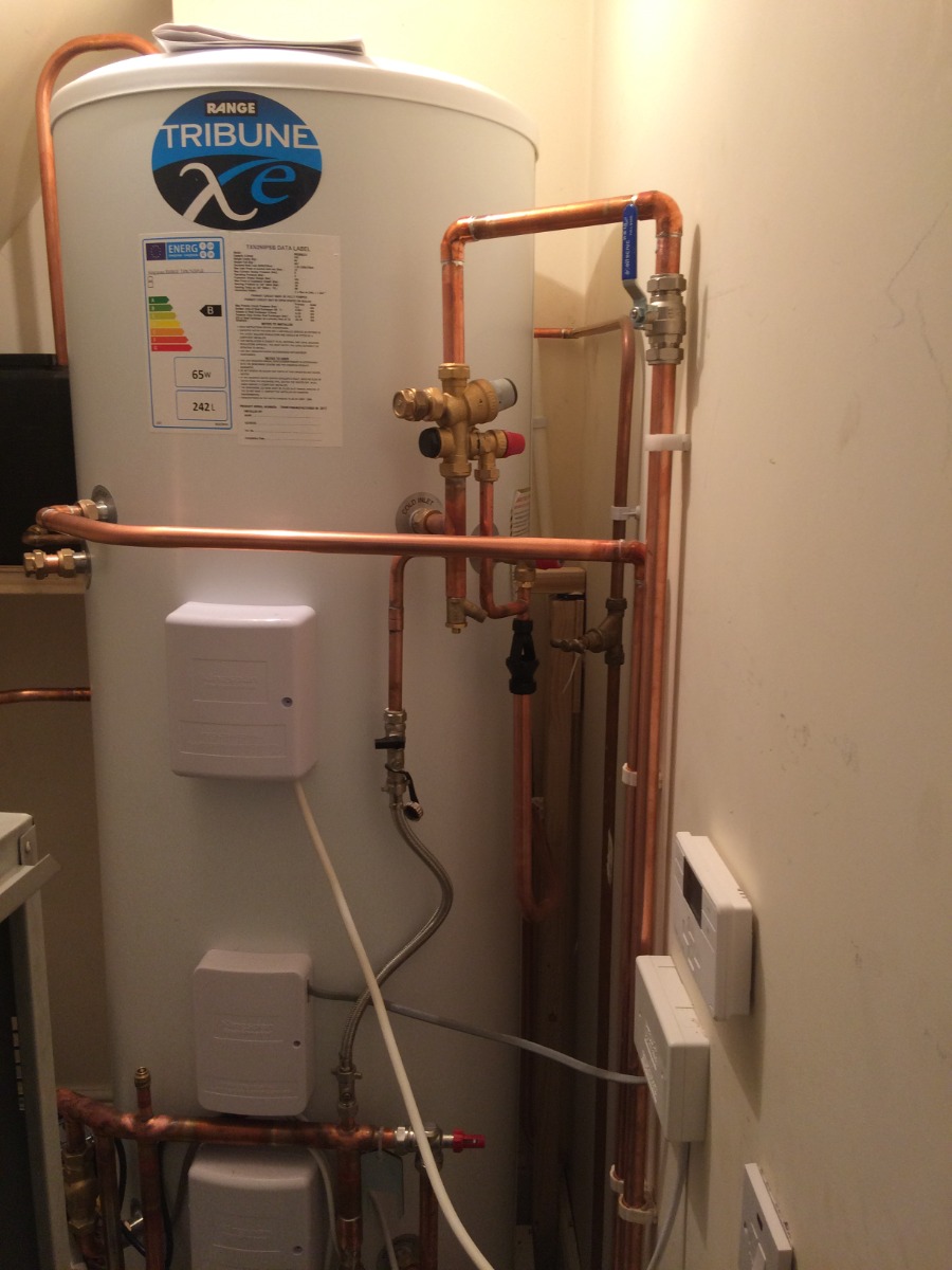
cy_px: 635
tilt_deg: -12.5
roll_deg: -0.8
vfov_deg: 61.7
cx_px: 476
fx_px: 1063
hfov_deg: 48.2
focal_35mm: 29
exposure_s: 1/33
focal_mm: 4.15
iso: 80
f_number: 2.2
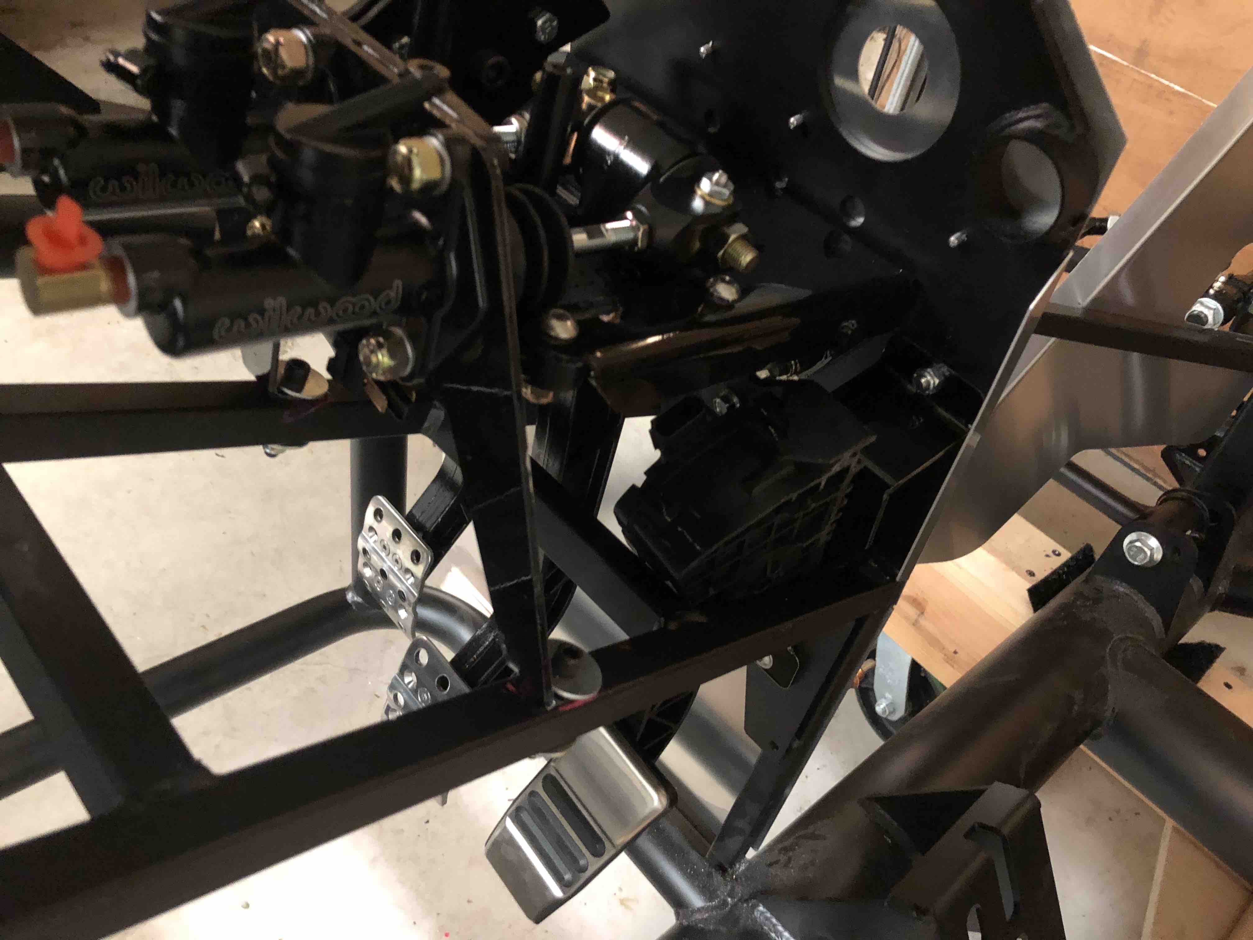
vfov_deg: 49.7
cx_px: 626
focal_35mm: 28
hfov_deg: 63.4
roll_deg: -14.0
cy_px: 470
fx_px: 1014
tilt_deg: -40.4
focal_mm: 4
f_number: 1.8
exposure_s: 1/4
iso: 160
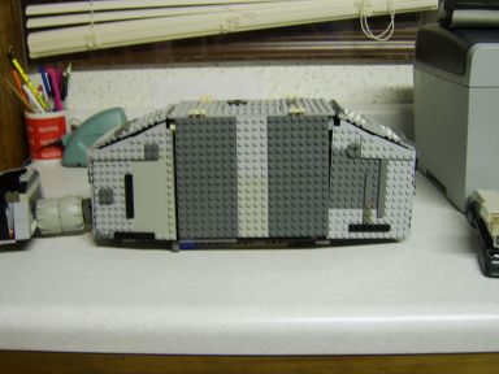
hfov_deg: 58.4
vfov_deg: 45.4
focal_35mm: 31
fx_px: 447
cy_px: 187
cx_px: 250
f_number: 2.7
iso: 71
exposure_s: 1/8
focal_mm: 8.13
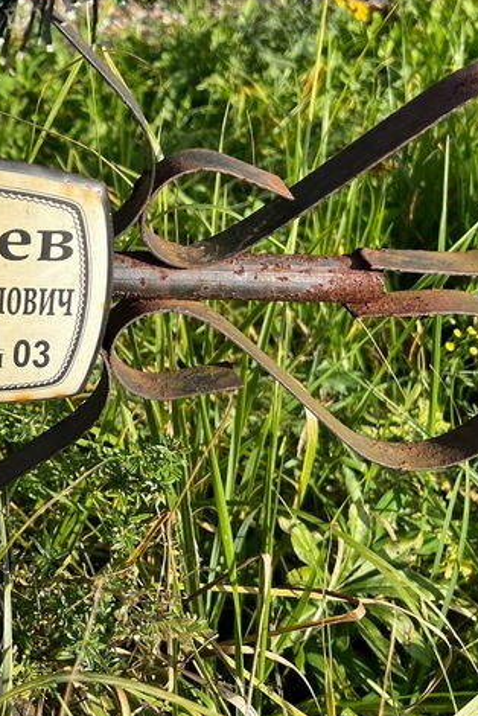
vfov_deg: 42.4
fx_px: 915
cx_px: -73
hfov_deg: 26.5
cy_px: 270
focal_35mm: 46
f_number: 1.5
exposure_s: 1/2083
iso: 50
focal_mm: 5.7
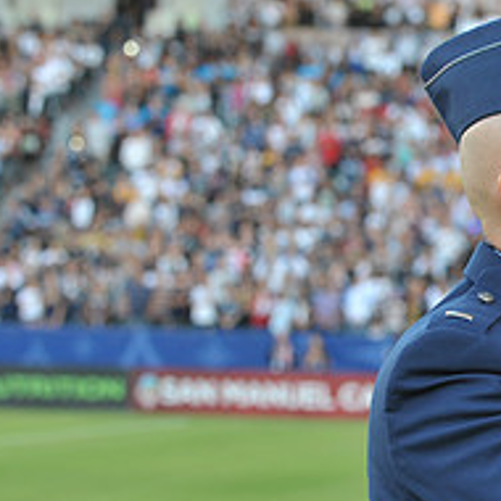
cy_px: 290
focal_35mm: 202
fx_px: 3308
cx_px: 620
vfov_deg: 8.7
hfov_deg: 8.6
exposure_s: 1/125
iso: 400
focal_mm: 78
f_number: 5.6
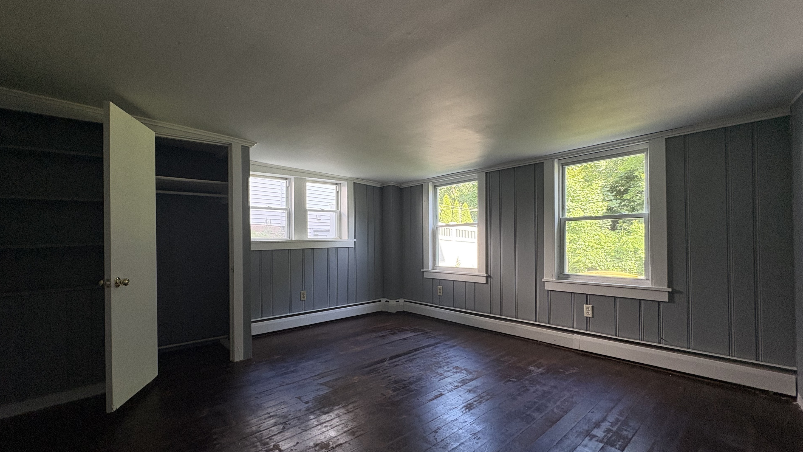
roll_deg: +1.1
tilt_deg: +0.6
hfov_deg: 99.3
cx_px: 389
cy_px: 240
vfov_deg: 67.0
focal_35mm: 16
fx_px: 341
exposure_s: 1/96
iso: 250
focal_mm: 2.22
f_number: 2.2
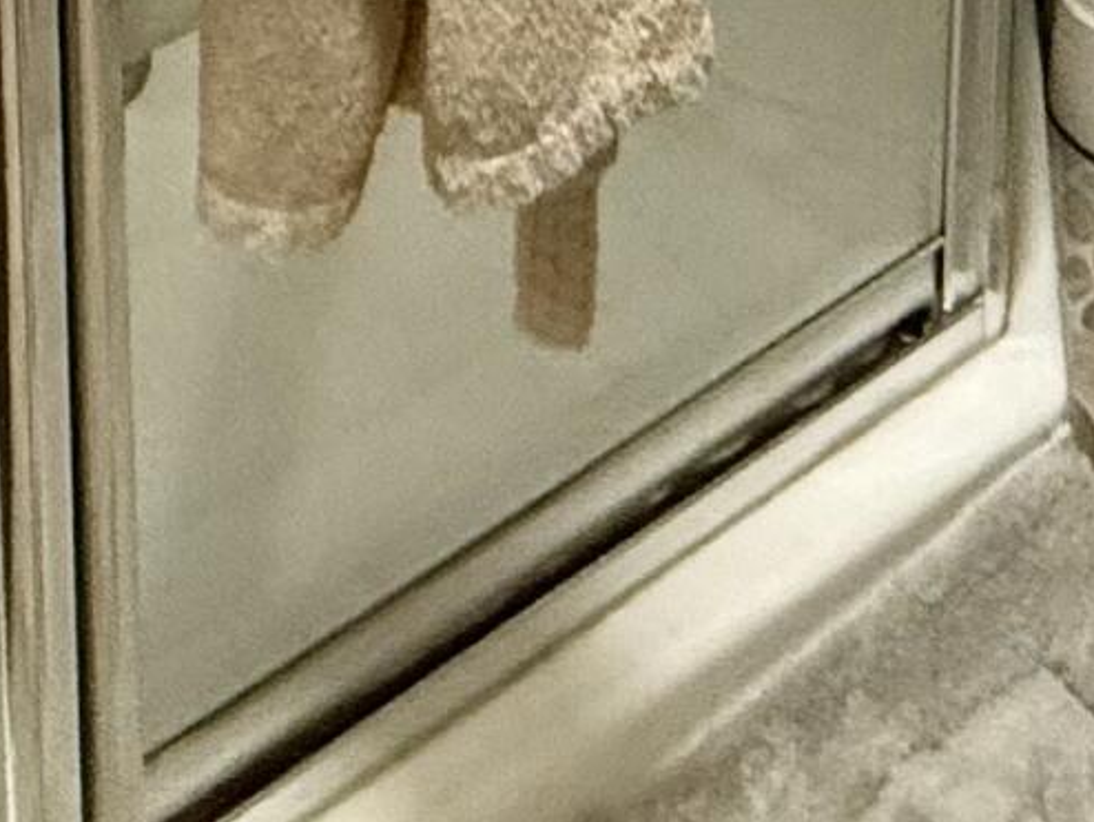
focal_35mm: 85
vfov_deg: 11.4
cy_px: -1573
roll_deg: +1.3
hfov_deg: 22.7
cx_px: 208
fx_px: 2688
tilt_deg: -9.9
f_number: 2.2
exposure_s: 1/60
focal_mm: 2.22
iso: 320
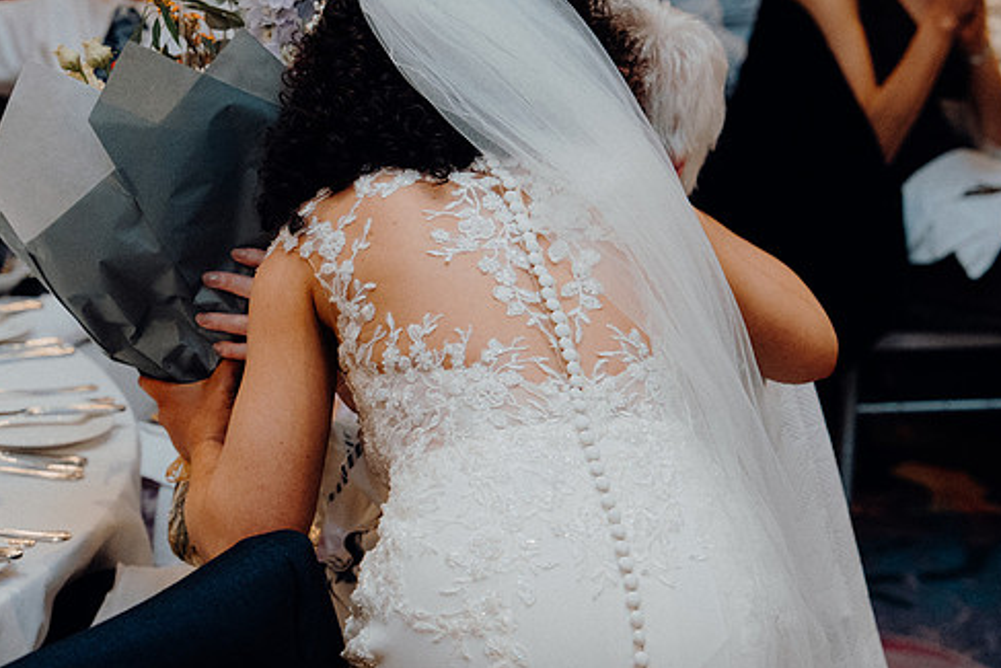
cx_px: 506
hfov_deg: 20.4
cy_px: 363
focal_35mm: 100
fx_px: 2781
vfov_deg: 13.7
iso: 2500
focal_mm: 56
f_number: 3.5
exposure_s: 1/160
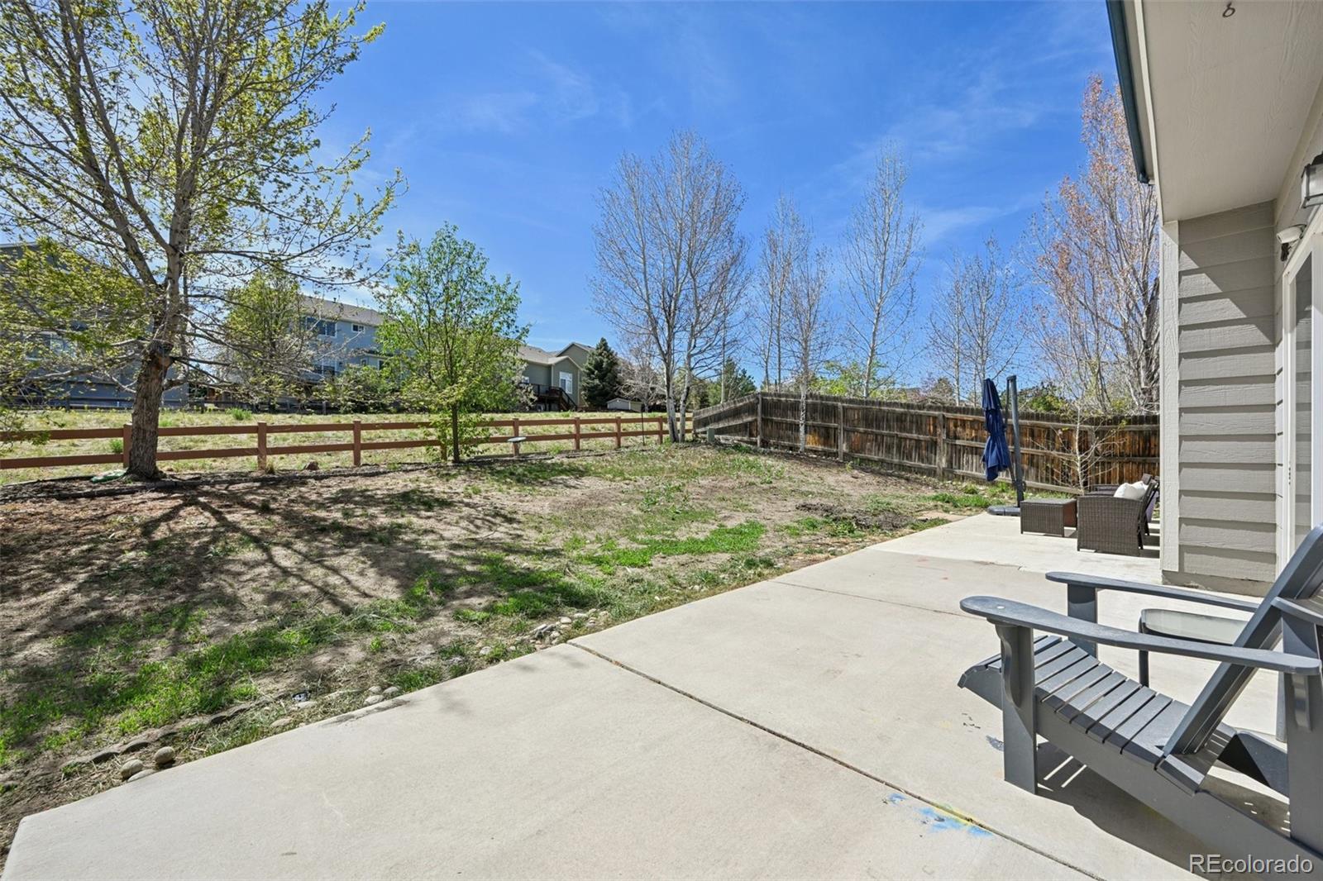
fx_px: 514
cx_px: 662
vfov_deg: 81.2
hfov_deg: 104.3
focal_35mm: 14
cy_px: 440
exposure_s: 1/80
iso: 64
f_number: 11
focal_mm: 14
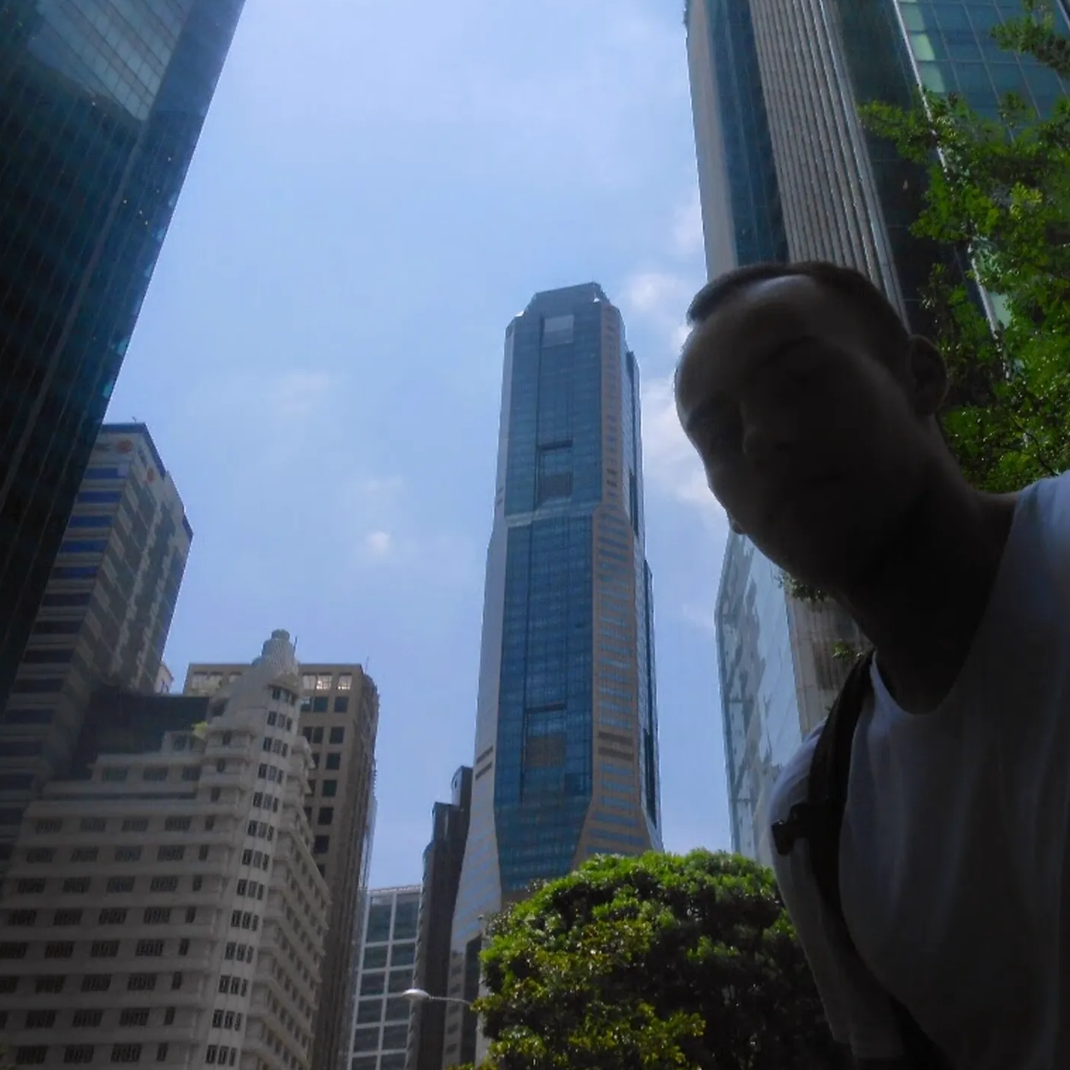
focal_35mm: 31
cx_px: 666
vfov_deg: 52.5
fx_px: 1084
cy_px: 536
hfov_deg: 52.0
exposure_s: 1/320
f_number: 11.5
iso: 80
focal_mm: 4.6
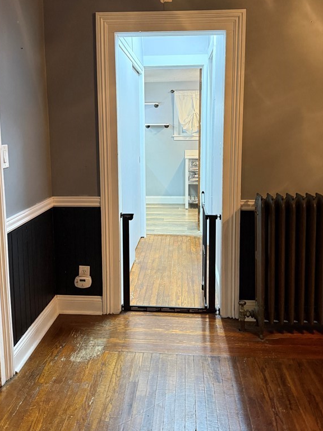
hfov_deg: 44.1
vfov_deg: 56.6
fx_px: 398
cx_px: 154
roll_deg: +0.2
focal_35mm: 32
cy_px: 186
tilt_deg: -6.8
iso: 500
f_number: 1.78
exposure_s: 1/60
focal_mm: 6.76
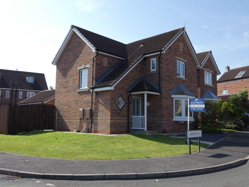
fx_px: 223
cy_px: 94
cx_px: 124
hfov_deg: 58.4
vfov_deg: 45.4
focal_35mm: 31
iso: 80
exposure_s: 1/800
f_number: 3.3
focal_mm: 5.5
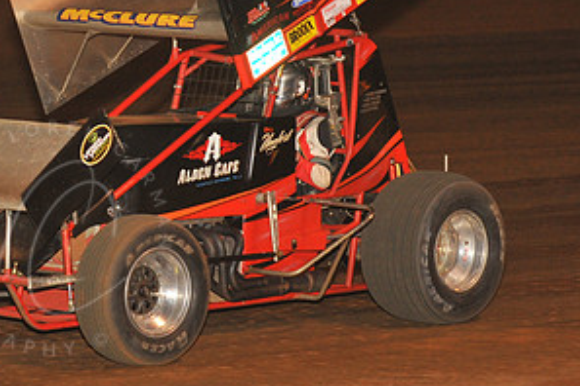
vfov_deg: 8.2
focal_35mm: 168
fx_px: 2706
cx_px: 53
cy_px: 58
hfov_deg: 12.1
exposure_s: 1/320
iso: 1250
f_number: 7.1
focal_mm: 86
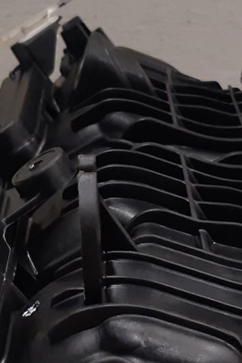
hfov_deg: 13.2
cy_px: 244
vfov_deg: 19.8
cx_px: 174
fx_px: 1040
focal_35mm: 103
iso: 160
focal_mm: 3.93
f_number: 1.7
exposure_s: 1/50
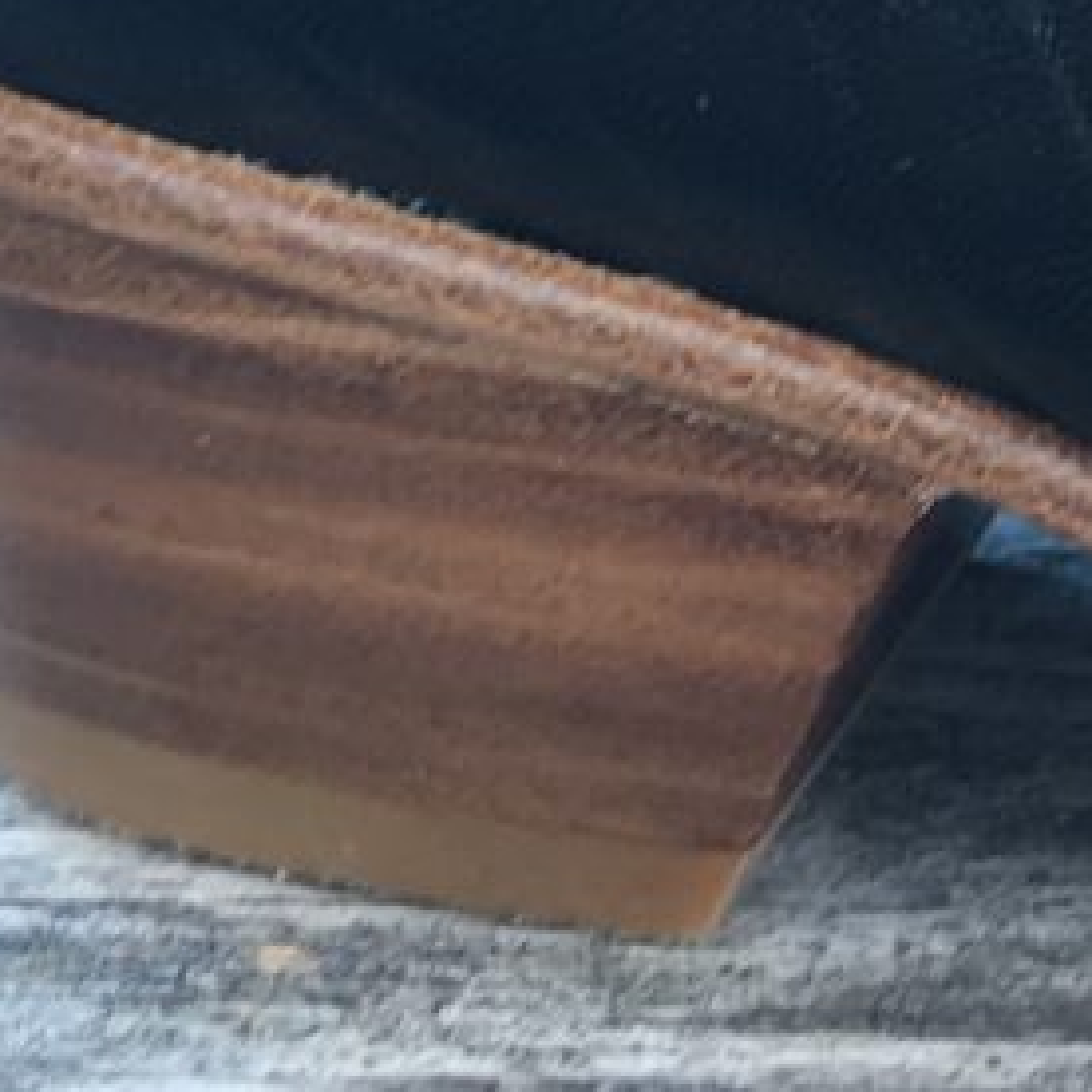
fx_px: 6353
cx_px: 2267
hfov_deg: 9.2
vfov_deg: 9.5
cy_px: -700
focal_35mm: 178
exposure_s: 1/50
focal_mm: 4.15
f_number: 2.2
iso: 25
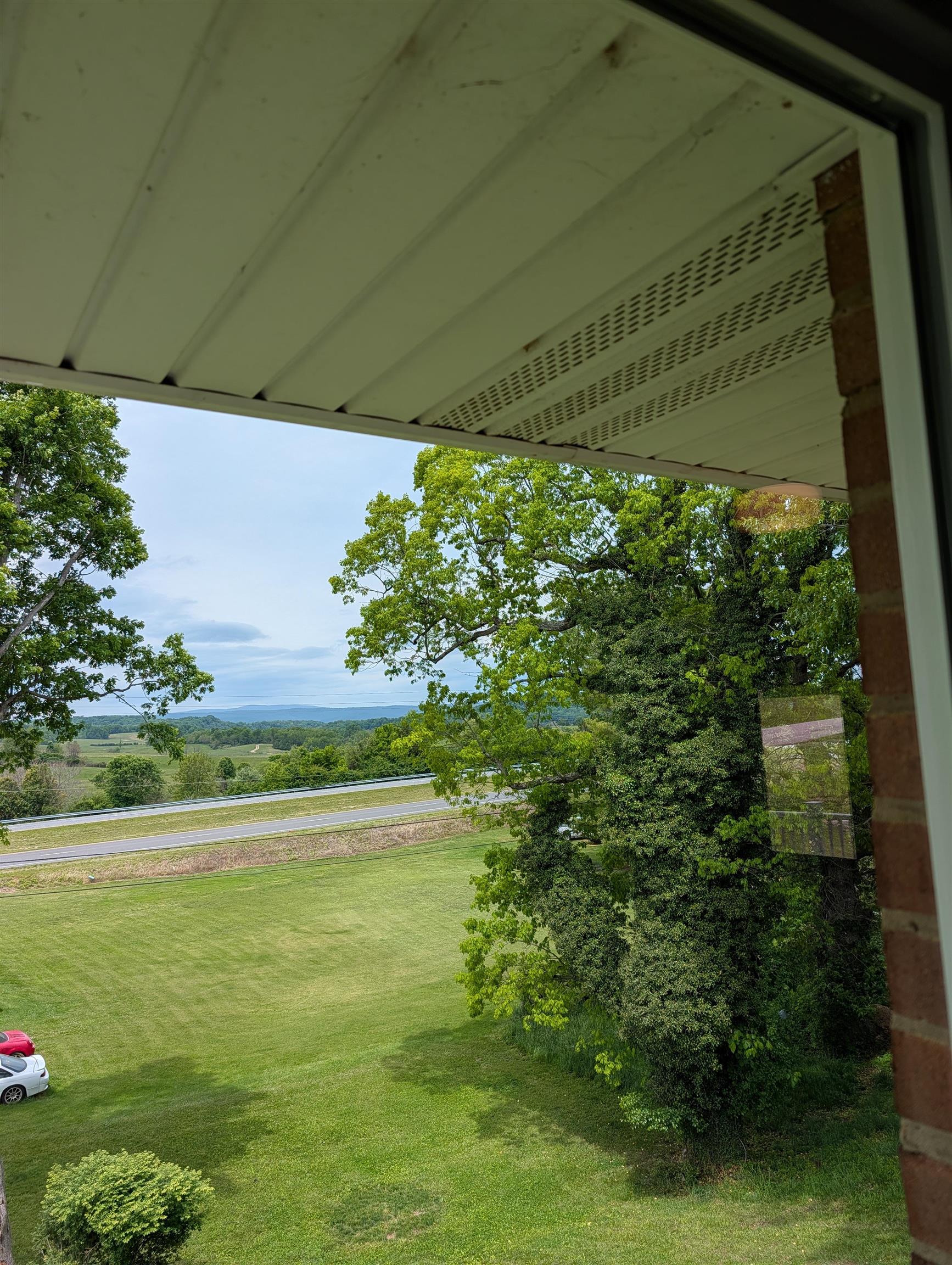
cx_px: 476
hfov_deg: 56.9
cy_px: 632
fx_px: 878
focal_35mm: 24
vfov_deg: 71.5
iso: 21
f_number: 1.68
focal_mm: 6.9
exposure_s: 1/1038
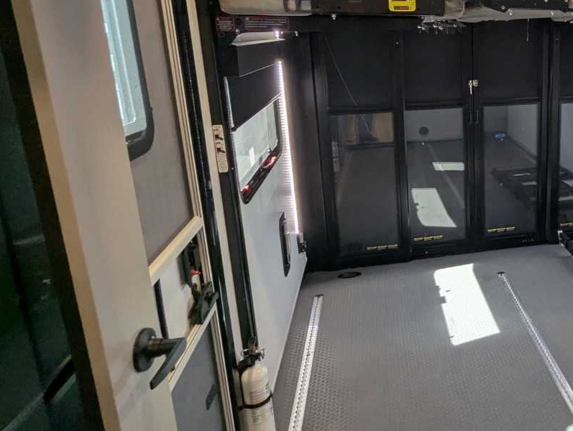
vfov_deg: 48.8
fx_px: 464
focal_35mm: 28
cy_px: 135
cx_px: 476
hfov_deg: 57.6
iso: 141
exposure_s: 1/69.4
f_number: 2.2
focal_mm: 2.35
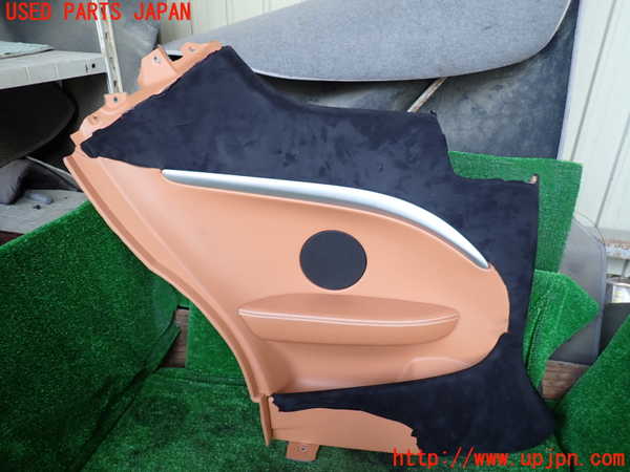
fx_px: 455
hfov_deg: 69.4
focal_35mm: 25
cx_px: 315
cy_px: 236
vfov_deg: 54.9
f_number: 2
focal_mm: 4.5
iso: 100
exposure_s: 1/100
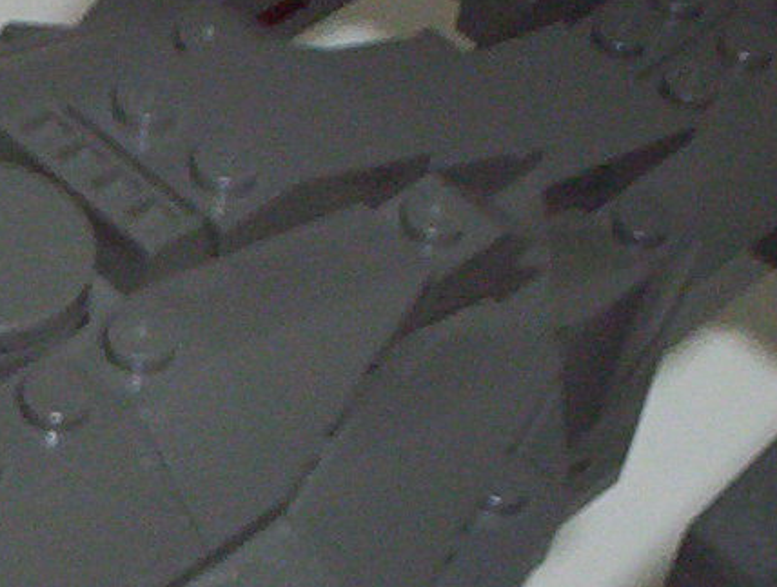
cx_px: -64
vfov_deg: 10.2
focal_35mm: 145
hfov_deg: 13.3
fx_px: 3262
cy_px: 531
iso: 140
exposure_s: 1/60
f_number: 4.5
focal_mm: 4.99
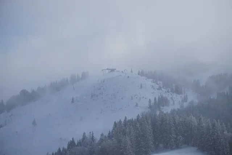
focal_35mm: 72
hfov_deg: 28.1
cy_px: 78
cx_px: 116
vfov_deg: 18.9
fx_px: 464
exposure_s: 1/1250
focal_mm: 48
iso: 100
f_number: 5.6
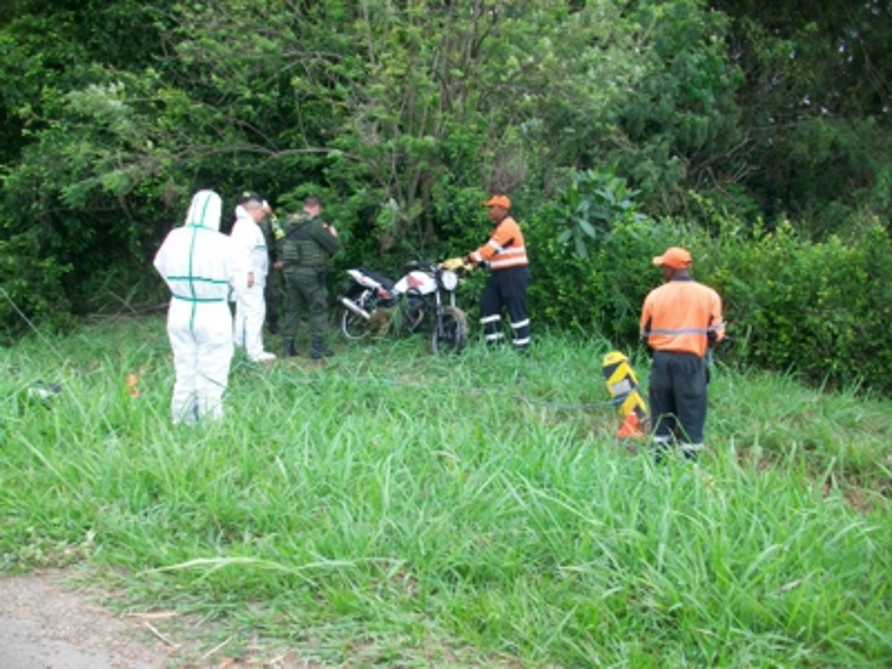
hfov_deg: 56.8
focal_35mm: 32
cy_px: 334
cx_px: 446
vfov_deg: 44.2
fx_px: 825
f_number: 2.8
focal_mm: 5.7
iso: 64
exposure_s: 1/125
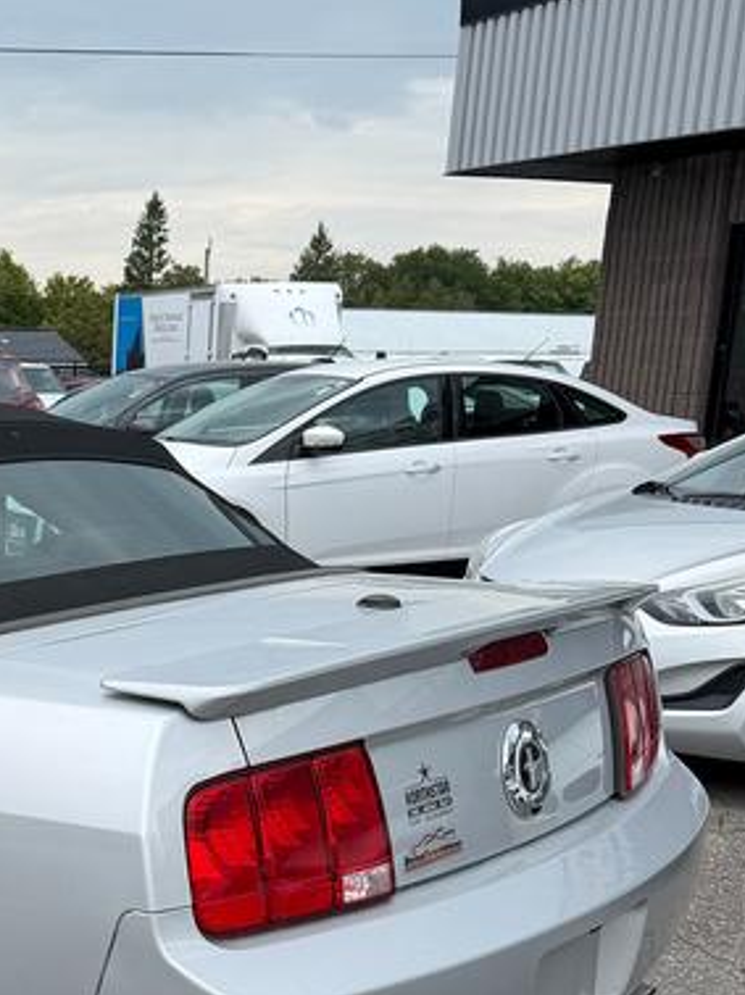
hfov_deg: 22.0
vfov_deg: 30.9
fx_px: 1752
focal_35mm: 61
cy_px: 790
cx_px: -174
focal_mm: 6.76
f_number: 1.78
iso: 80
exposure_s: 1/1689
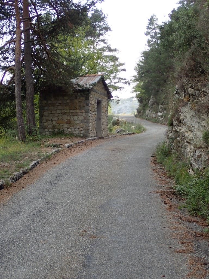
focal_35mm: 61
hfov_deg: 24.0
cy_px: 140
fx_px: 491
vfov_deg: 31.7
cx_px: 104
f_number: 3.6
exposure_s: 1/160
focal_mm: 11.01
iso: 100
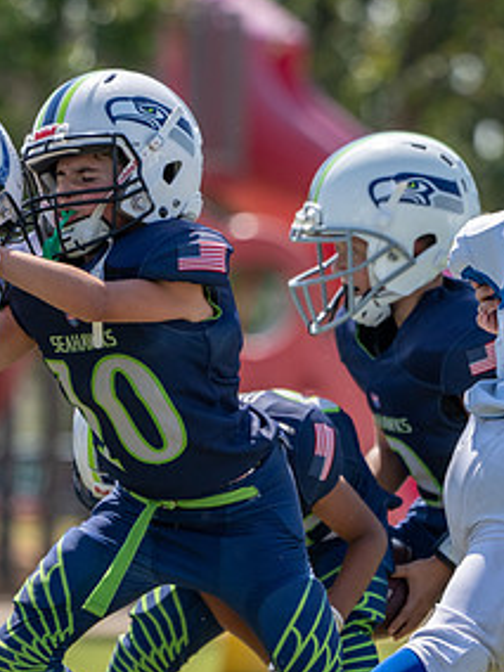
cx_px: 341
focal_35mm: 697
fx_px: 13531
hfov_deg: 2.1
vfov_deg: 2.8
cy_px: 515
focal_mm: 306
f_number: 5.6
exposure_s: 1/1250
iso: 320
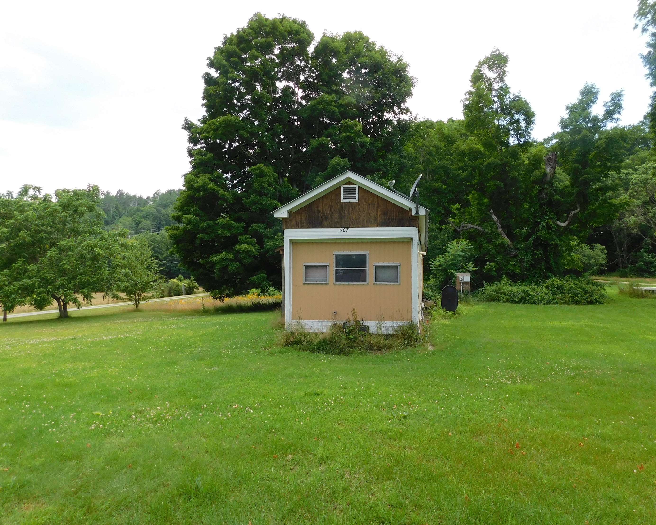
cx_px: 356
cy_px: 266
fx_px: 505
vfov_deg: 54.9
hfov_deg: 65.9
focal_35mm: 26
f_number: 3
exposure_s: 1/400
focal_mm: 4.1
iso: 125
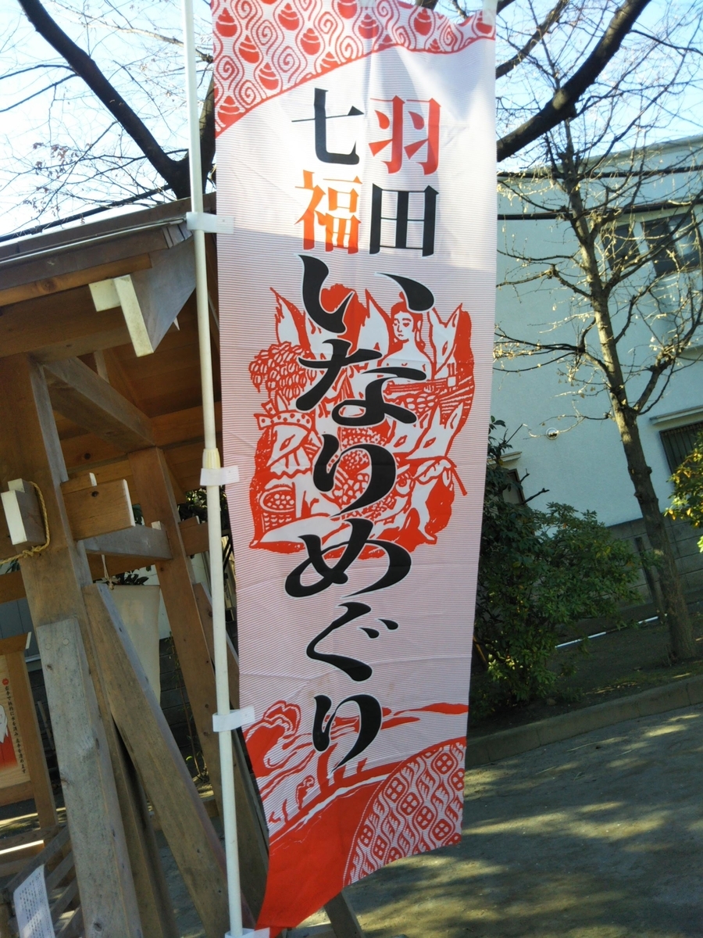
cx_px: 352
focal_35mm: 30
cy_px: 469
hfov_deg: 46.8
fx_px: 812
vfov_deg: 60.0
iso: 27
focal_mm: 4
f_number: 2.2
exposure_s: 1/186
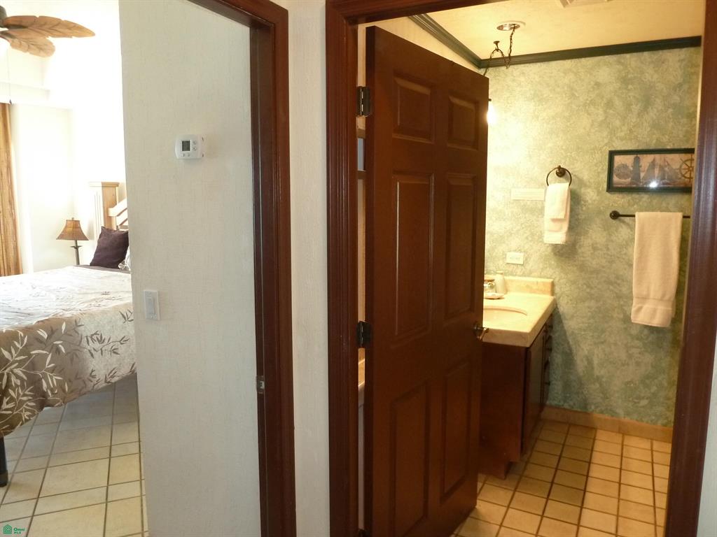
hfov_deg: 69.4
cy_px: 268
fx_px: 518
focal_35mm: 25
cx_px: 358
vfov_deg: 54.9
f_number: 3.3
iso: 250
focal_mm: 4.1
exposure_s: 1/30
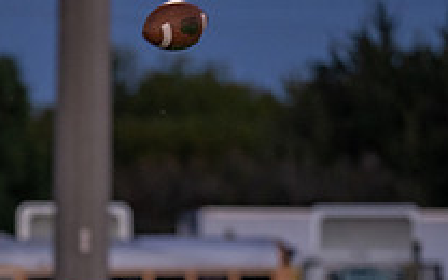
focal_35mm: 535
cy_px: 459
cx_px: -76
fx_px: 6532
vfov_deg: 2.4
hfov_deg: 3.9
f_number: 2.8
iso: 2500
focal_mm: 153
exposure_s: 1/1000
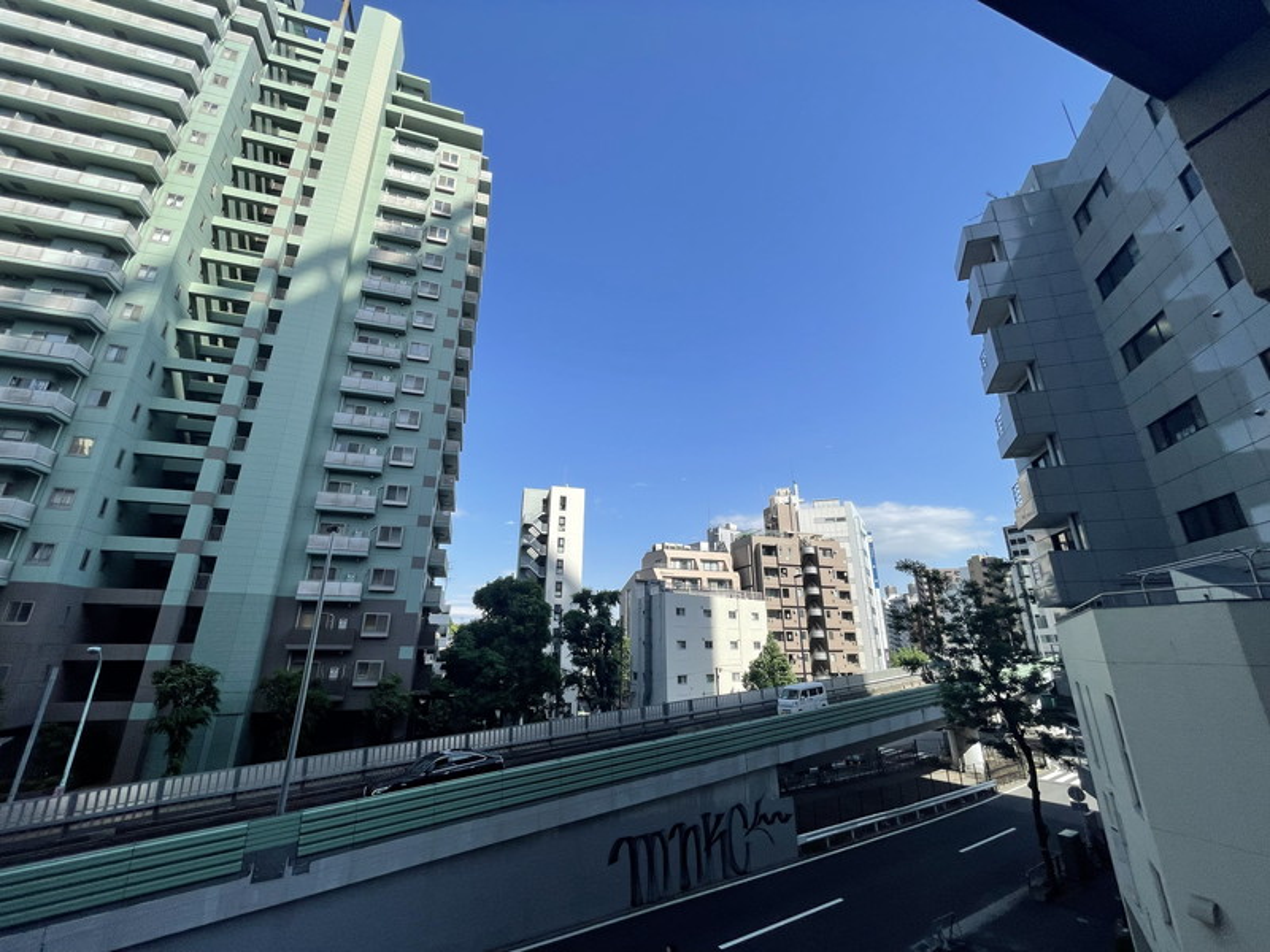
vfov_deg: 85.7
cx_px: 635
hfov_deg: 102.1
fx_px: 514
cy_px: 476
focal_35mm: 14
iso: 25
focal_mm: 1.55
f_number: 2.4
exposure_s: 1/1170
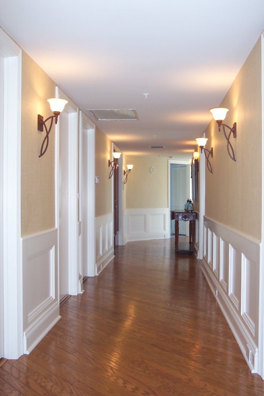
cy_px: 198
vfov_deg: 50.7
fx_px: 418
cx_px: 132
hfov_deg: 35.1
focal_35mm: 38
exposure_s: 1/30
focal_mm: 8
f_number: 2.8
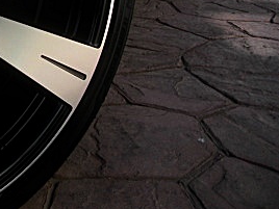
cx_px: -39
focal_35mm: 86
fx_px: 693
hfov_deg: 21.4
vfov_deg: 16.7
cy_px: -10
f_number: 2.8
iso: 50
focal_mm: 6.3
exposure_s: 1/400
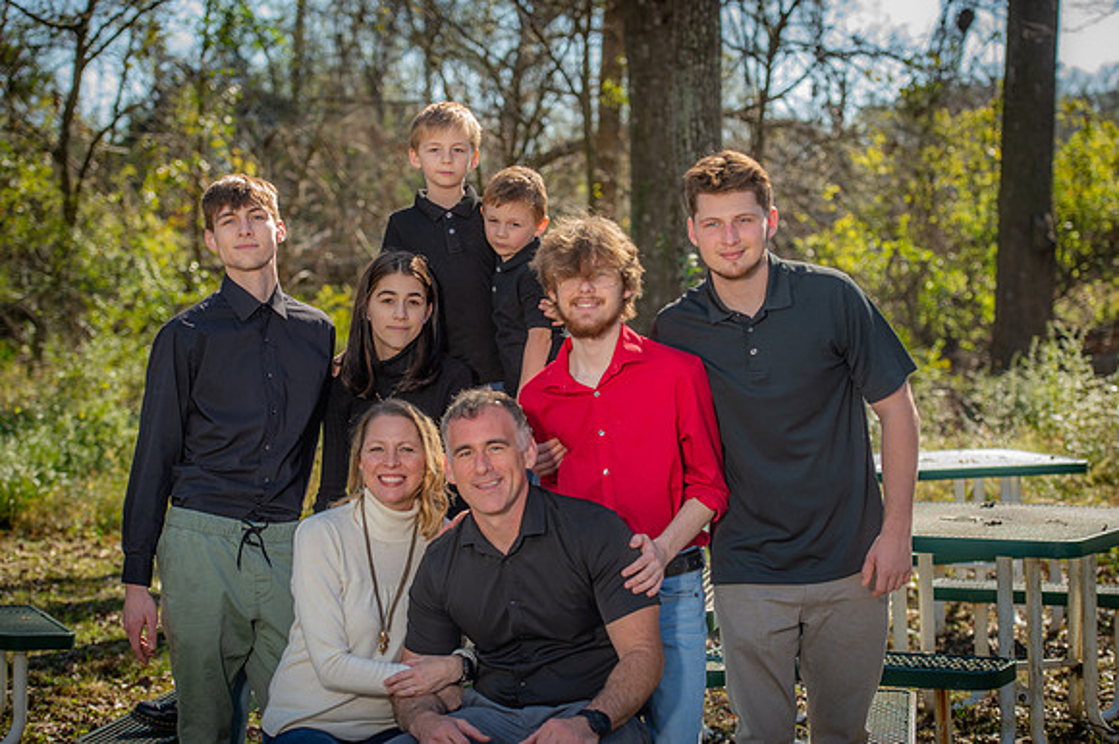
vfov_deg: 16.6
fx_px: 2547
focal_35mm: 82
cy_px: 372
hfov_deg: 24.8
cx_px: 560
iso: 50
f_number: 4
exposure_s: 1/250
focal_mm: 82
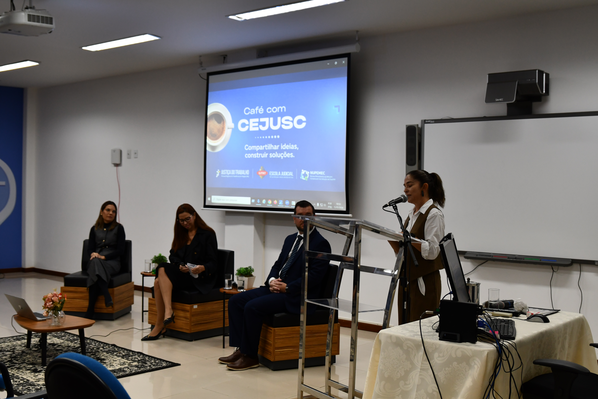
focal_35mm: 43
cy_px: 200
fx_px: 714
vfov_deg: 31.2
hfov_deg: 45.4
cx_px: 299
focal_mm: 29
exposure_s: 1/250
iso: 640
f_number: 2.8
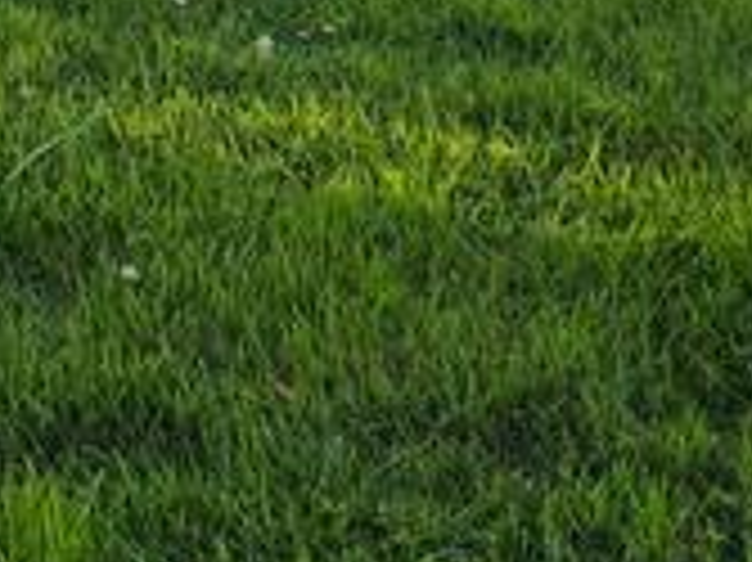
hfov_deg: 12.4
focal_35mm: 141
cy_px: -1039
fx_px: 3061
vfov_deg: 8.9
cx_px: -734
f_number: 1.7
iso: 12
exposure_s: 1/276
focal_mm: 6.3
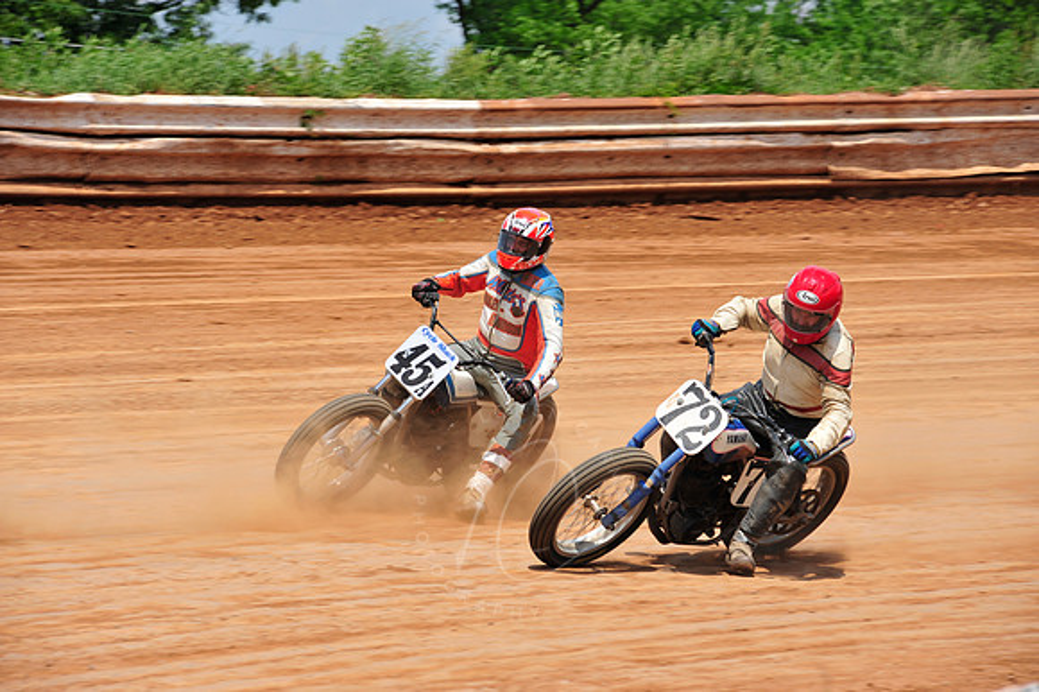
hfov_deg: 10.3
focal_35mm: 200
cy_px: 346
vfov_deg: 6.9
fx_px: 5769
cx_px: 520
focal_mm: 200
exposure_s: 1/400
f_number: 10
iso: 200
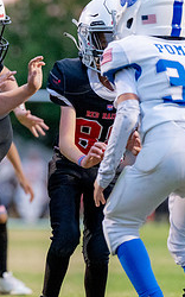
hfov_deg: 3.0
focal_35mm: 433
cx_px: -55
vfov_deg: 4.9
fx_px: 3497
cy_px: 165
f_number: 2.8
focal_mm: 150
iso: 4000
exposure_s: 1/1250
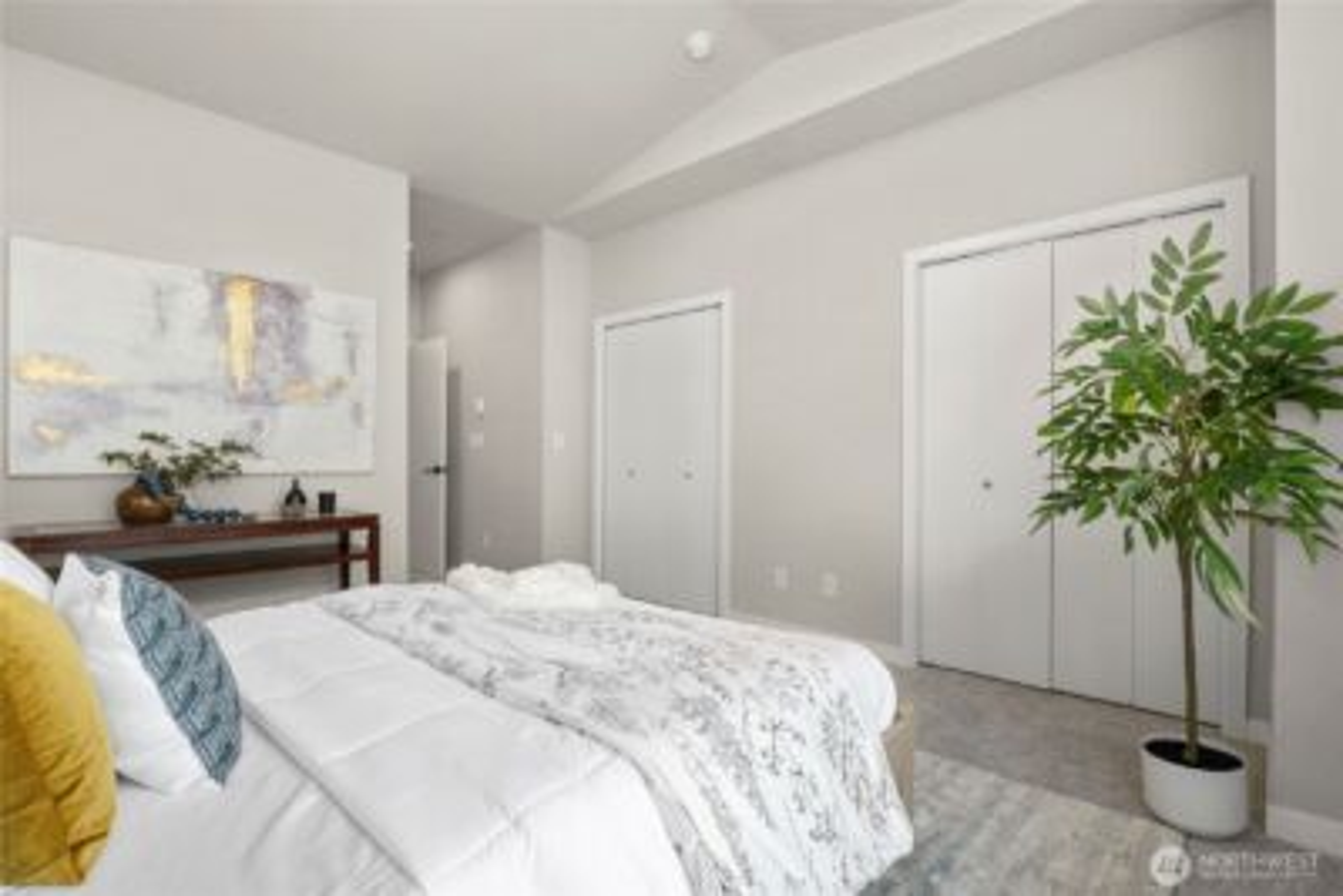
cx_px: 672
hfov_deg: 96.7
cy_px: 448
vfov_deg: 73.8
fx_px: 597
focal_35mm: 16
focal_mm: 16
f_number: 9
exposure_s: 1/8
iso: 800
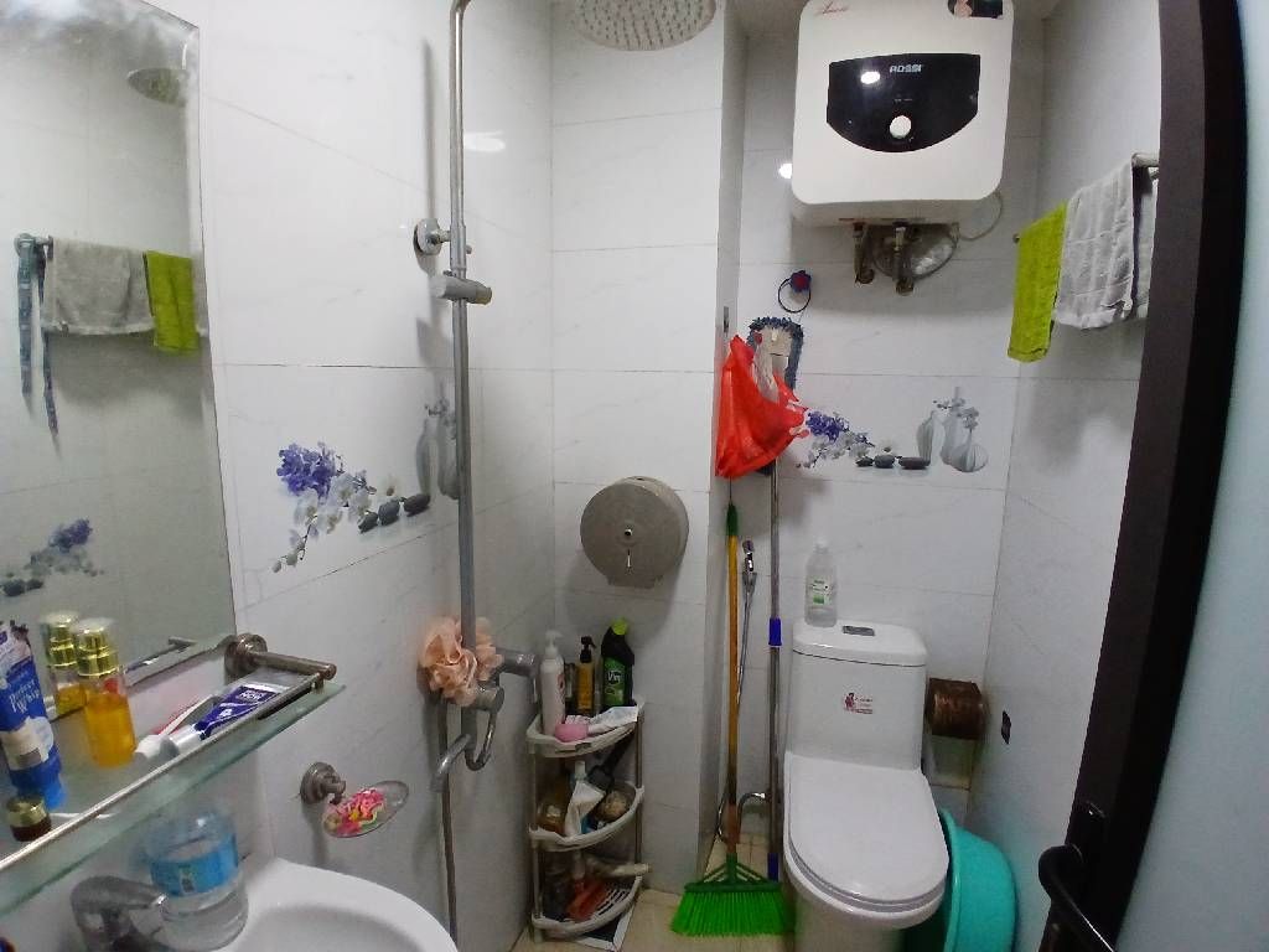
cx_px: 634
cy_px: 476
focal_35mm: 17
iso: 160
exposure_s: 1/33.3
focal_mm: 1.4
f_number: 2.2
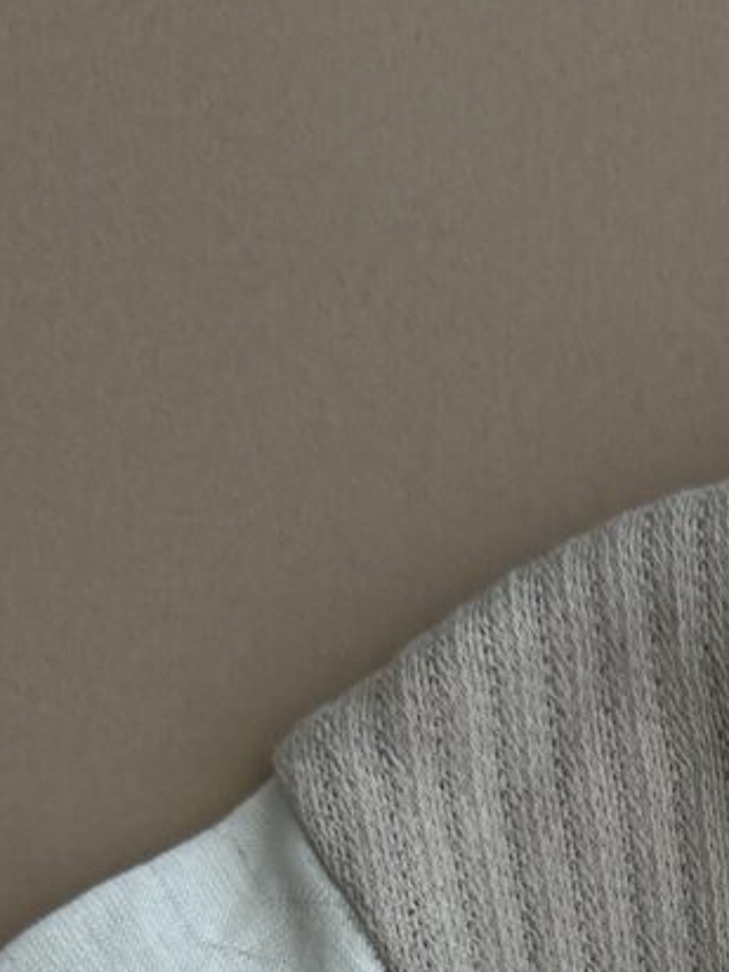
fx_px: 4184
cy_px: 2149
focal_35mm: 149
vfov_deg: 11.5
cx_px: 1484
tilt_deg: -87.3
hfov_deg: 9.3
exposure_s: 1/121
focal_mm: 6.76
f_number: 1.78
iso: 100
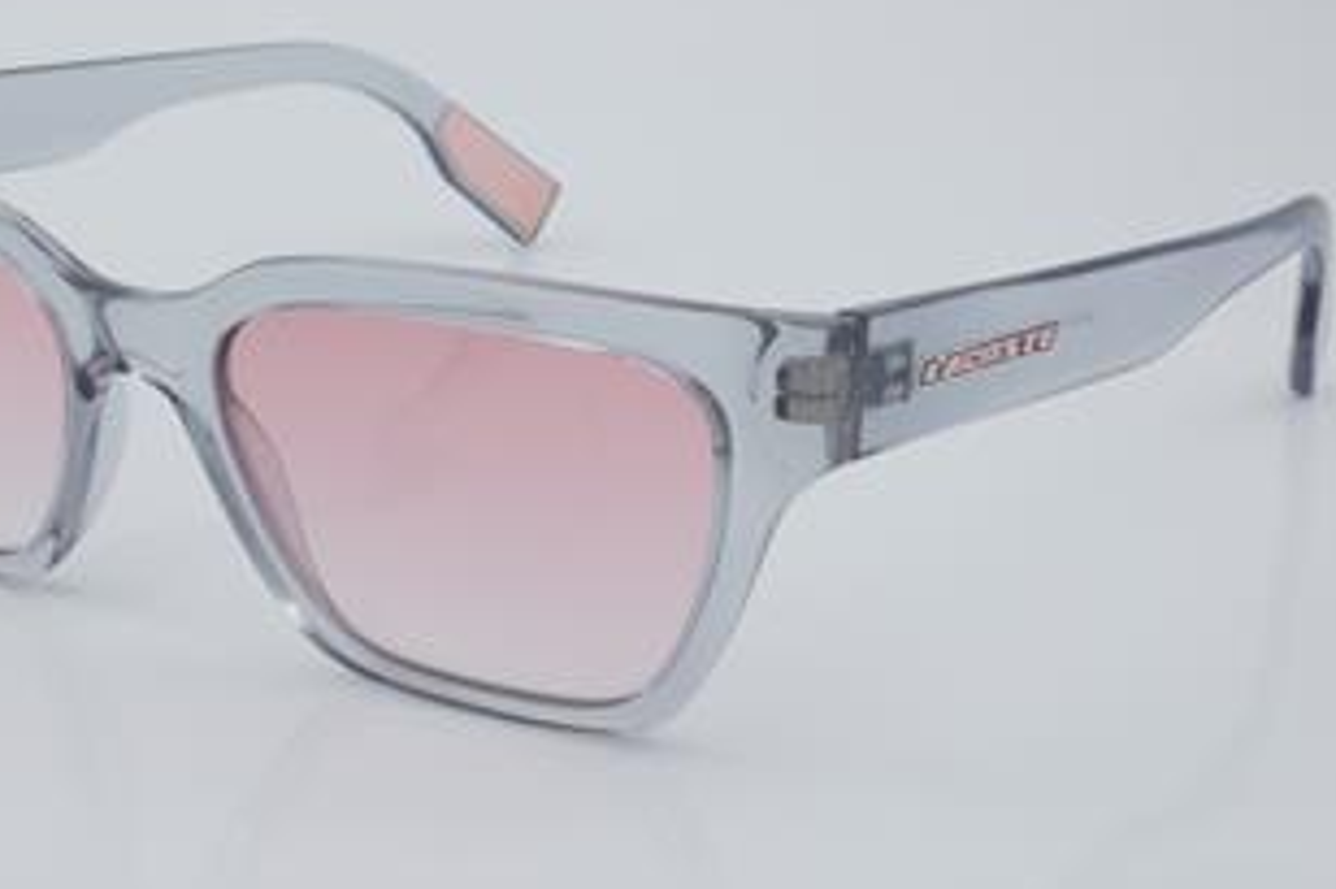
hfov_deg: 23.2
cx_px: 503
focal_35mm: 88
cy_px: 377
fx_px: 3251
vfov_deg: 15.6
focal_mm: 45
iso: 100
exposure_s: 1/4
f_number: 32
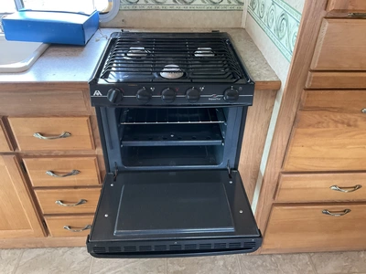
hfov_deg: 61.7
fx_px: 307
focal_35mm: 29
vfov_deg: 48.2
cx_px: 183
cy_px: 137
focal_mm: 3
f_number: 1.8
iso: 250
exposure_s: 1/60
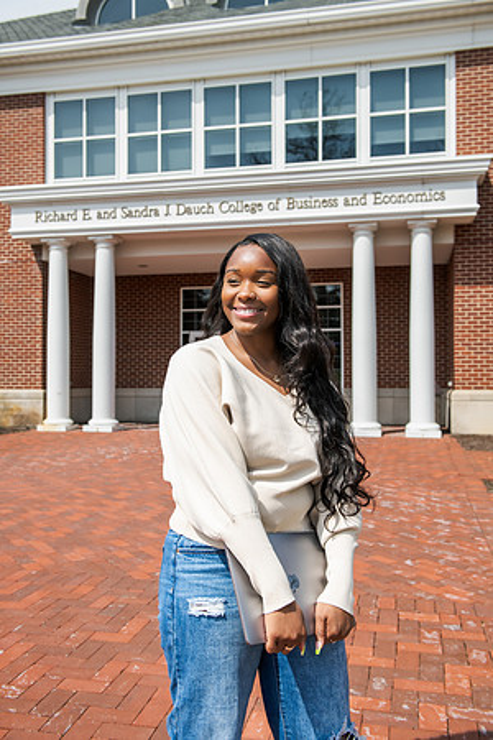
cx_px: 246
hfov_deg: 37.9
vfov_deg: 54.4
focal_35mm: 35
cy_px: 370
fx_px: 719
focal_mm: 35
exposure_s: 1/500
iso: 200
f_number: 5.6
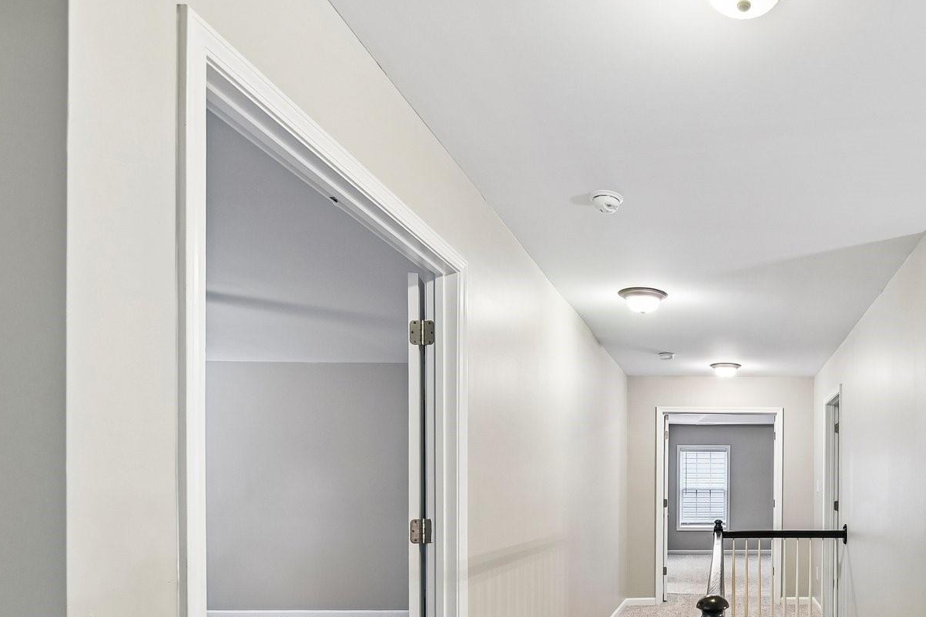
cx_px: 729
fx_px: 617
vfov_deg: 50.1
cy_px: 488
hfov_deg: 67.4
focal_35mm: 24
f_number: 8
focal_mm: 14
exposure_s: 1/3.33
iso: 200
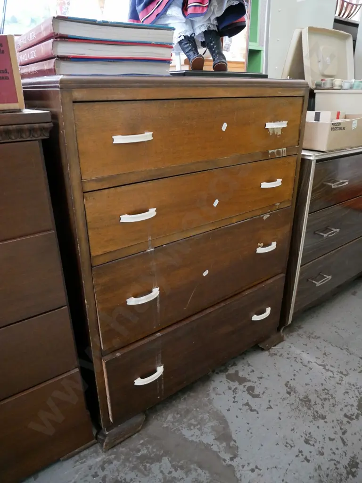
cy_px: 242
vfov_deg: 71.6
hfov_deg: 56.8
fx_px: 335
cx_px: 181
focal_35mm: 24
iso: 3200
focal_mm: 12
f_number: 4
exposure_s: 1/13
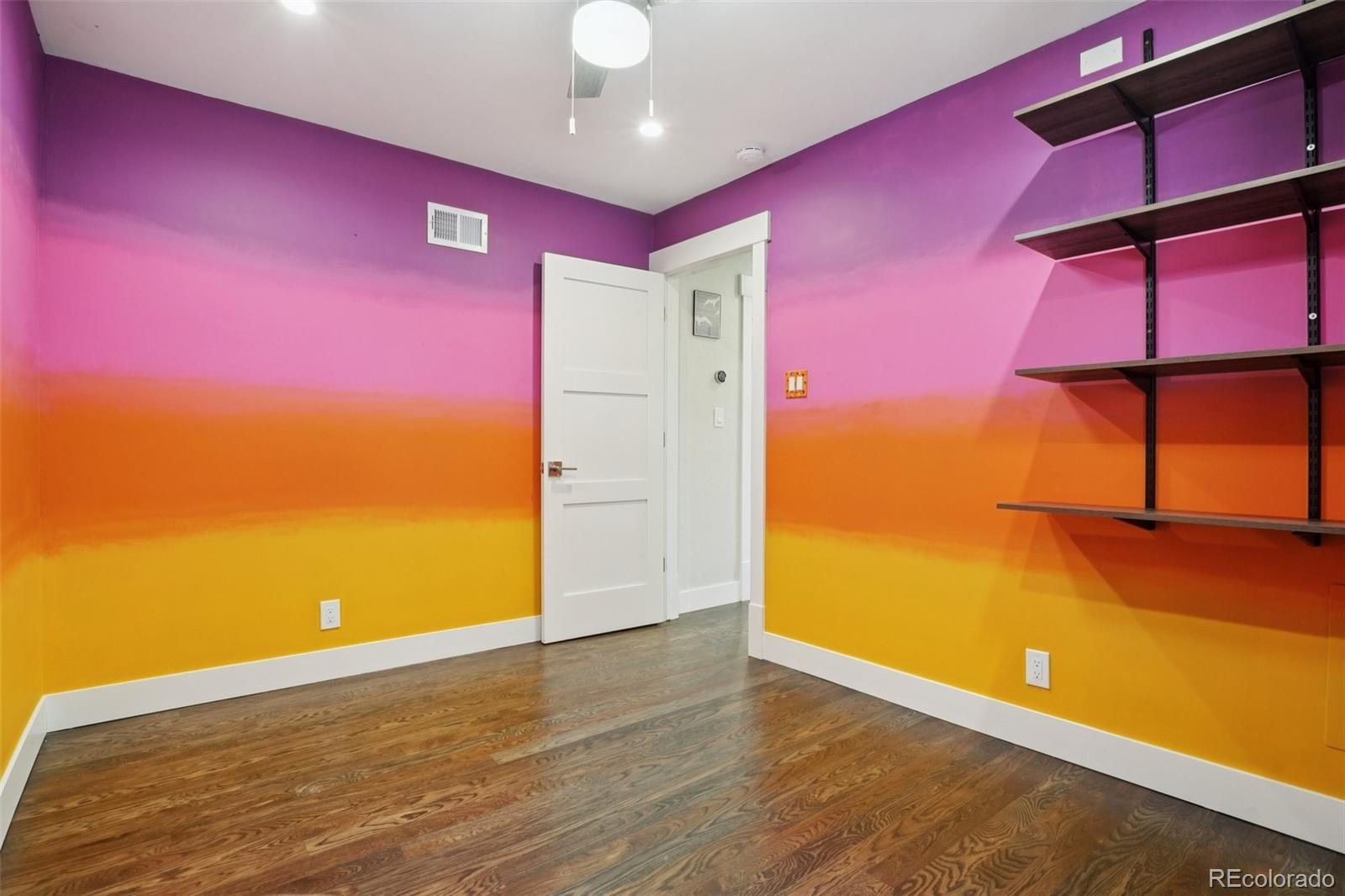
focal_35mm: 16
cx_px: 672
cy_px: 448
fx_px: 616
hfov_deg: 95.0
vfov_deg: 72.0
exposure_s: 1/15
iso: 800
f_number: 8
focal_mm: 11
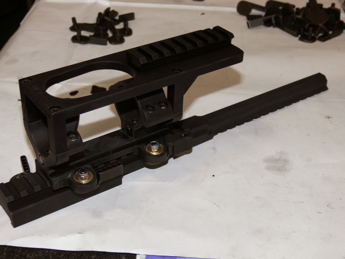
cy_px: 130
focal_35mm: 56
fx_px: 558
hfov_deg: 34.3
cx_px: 172
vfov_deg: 26.1
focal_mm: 11.8
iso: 100
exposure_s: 1/30
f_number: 4
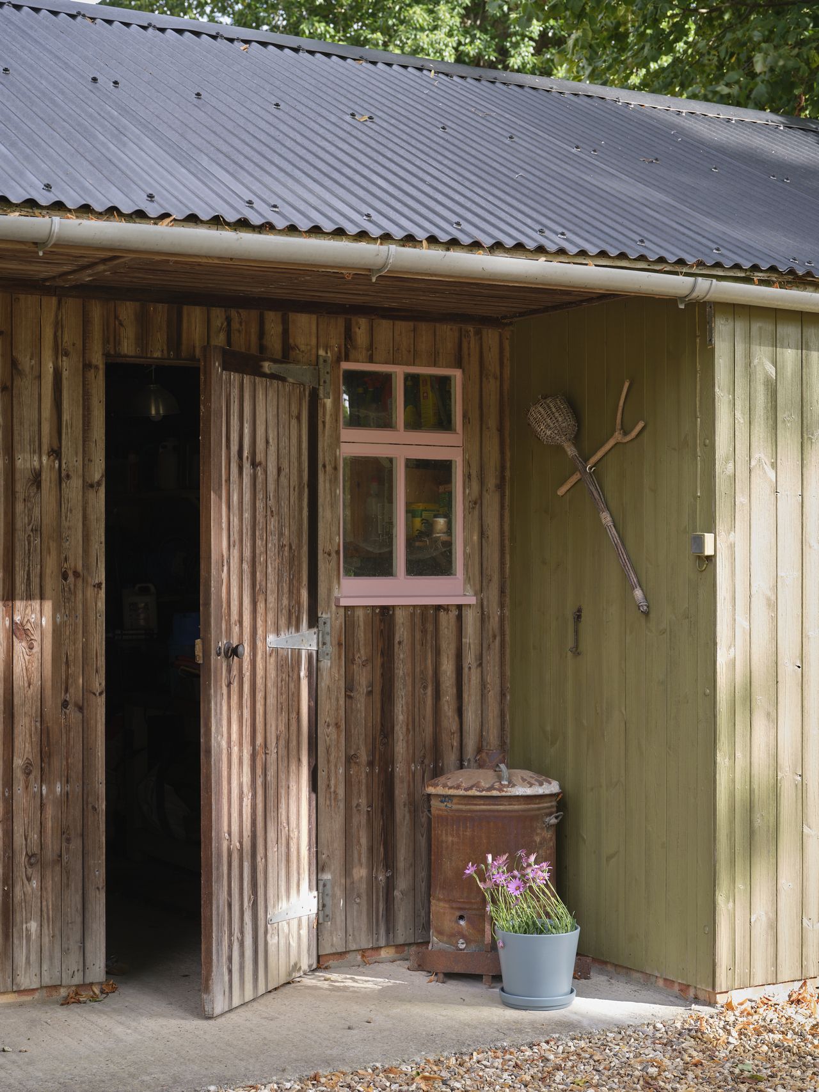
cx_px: 410
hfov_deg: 24.8
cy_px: 546
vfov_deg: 32.7
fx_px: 1861
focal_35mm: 59
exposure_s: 1/15
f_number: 8
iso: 100
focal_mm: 75
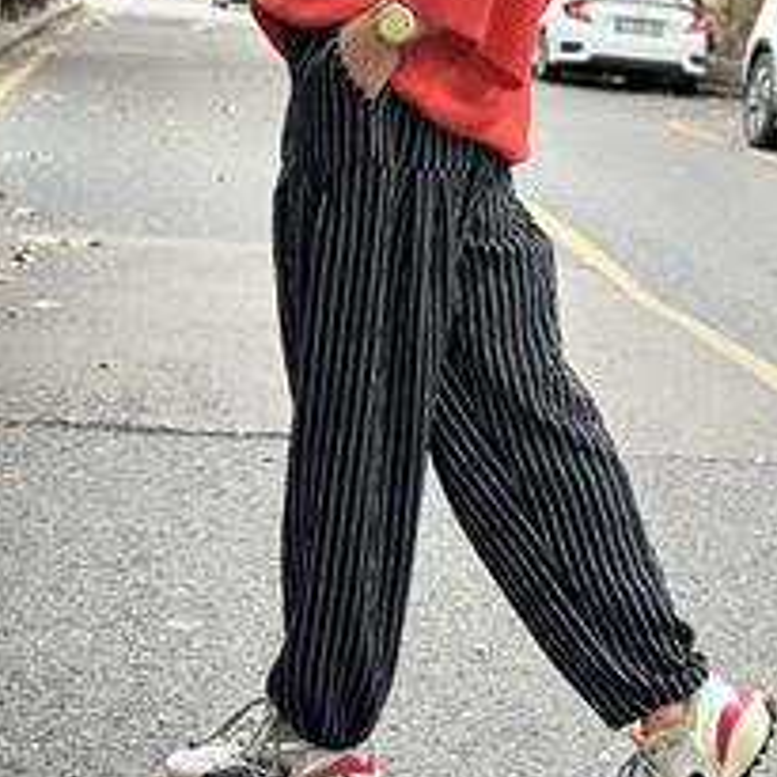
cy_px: 85
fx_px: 2260
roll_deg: -7.5
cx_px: 455
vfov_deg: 19.2
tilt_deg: -4.7
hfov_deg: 19.5
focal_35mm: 89
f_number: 1.78
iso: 100
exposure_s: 1/121
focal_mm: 6.86
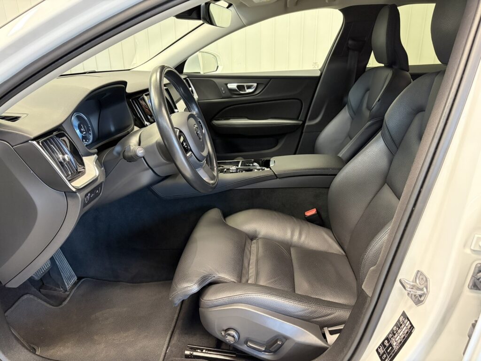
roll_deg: +1.3
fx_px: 361
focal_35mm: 26
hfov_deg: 67.3
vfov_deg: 53.1
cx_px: 240
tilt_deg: -20.9
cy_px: 180
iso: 400
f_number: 1.6
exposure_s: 1/50
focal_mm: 5.96
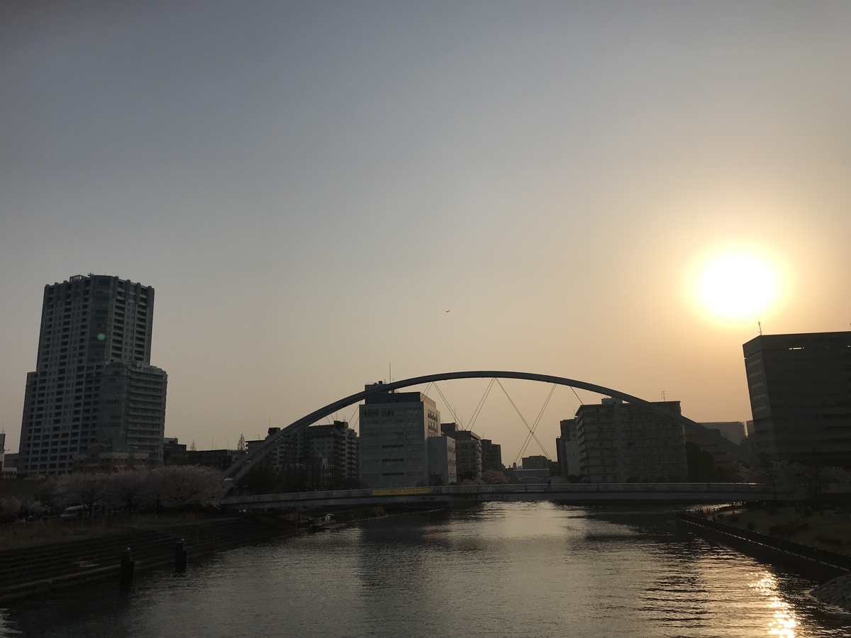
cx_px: 426
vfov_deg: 49.7
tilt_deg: +14.2
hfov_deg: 63.4
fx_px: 688
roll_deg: +1.3
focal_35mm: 28
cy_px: 319
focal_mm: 3.99
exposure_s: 1/8772
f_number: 1.8
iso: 25
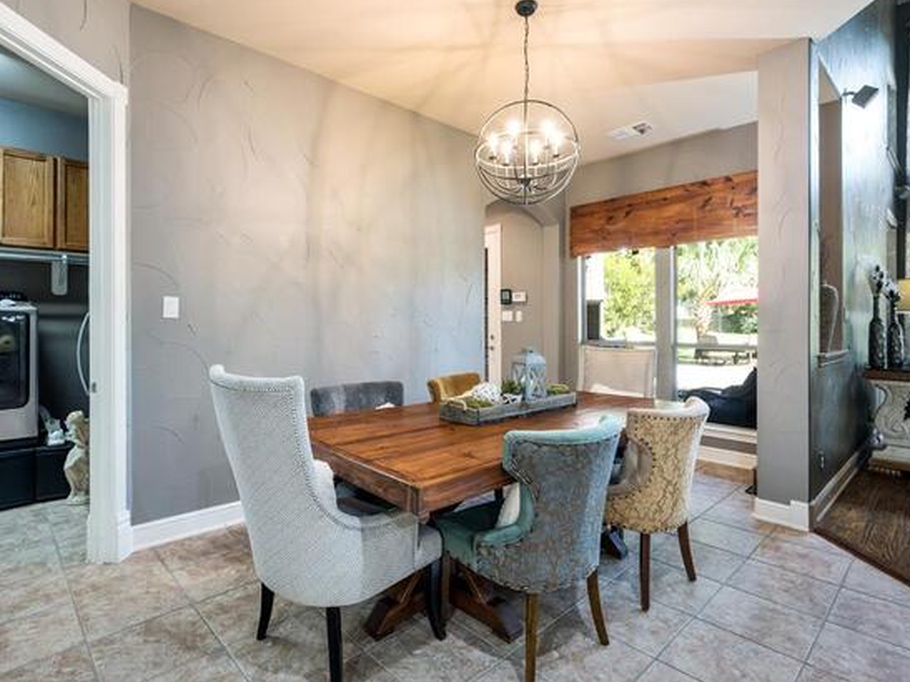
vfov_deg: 71.6
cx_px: 439
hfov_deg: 87.7
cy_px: 333
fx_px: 473
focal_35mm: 18
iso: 320
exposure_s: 1/1.67
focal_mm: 16
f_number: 8
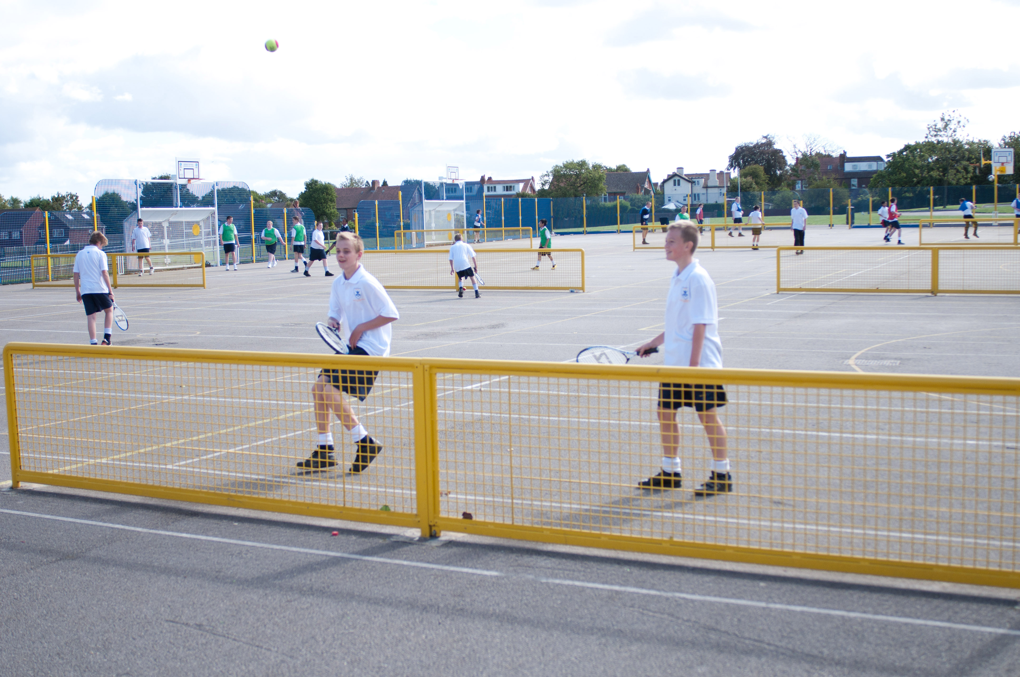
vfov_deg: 31.8
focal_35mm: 42
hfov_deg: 46.4
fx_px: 1189
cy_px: 338
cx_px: 510
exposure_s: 1/2500
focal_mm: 28
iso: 250
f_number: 2.8
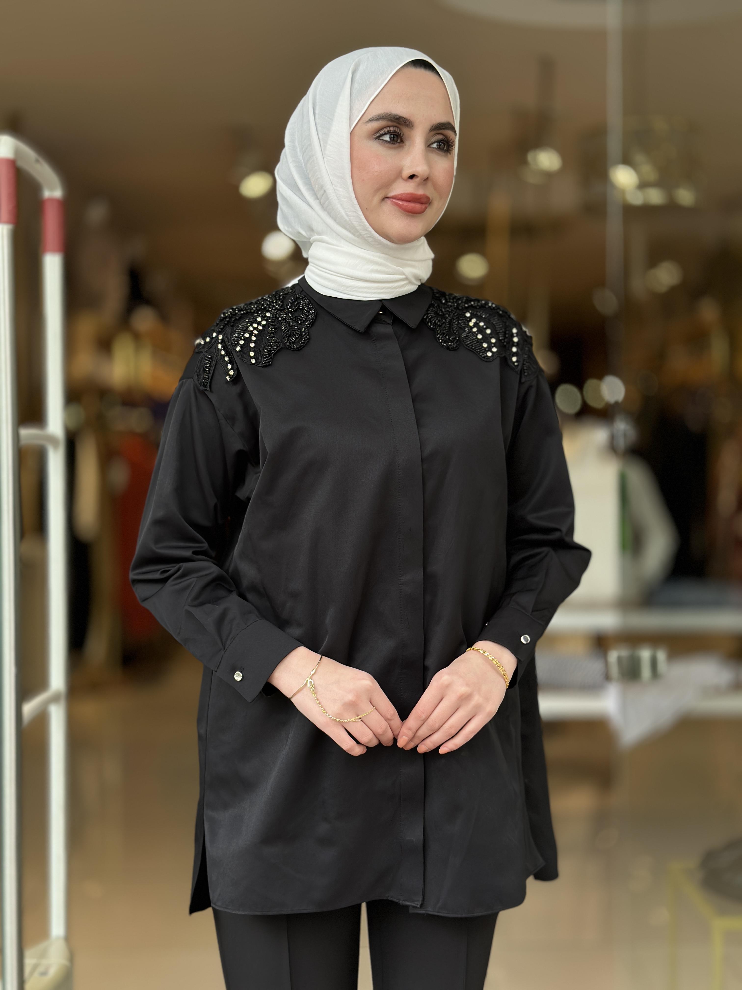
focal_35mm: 48
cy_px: 495
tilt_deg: -2.1
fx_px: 1372
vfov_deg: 39.7
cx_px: 371
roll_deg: -0.4
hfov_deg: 30.3
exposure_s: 1/395
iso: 80
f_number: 1.78
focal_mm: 6.86
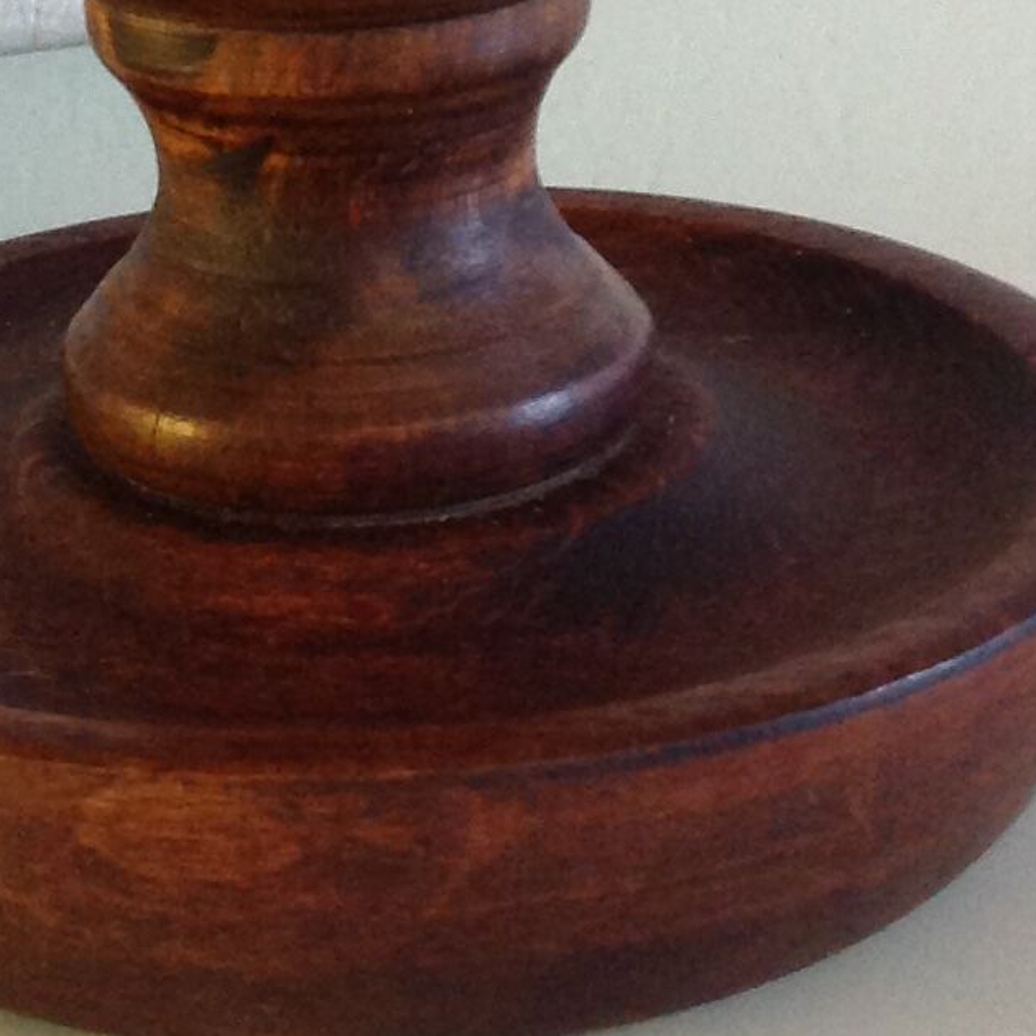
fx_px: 4300
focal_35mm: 127
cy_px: -592
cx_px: 215
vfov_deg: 12.9
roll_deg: +4.4
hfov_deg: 13.7
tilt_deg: -7.9
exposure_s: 1/15
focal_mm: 4.28
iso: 160
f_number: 2.4
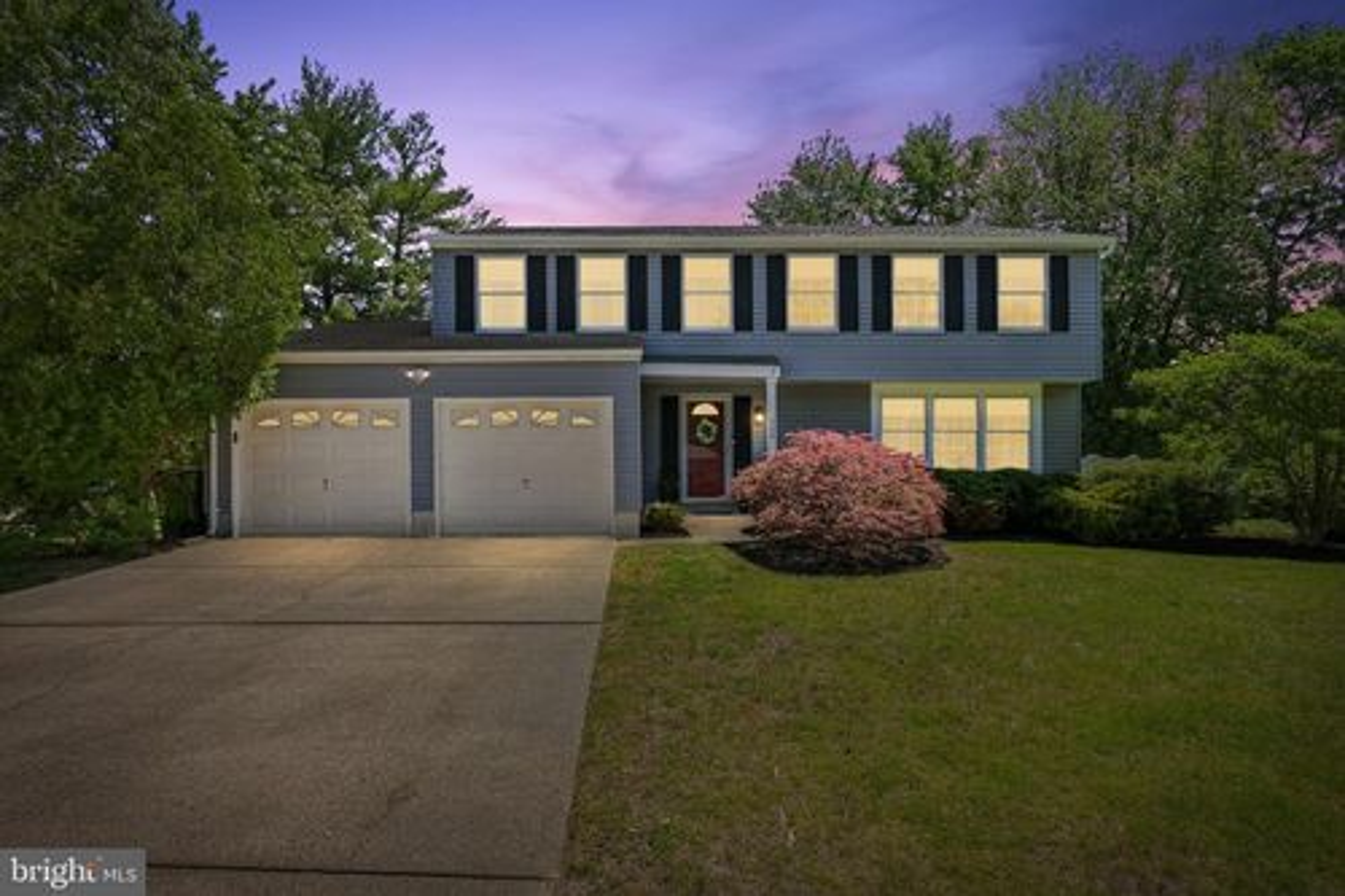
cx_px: 672
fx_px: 672
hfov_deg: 90.0
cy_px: 448
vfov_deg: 67.3
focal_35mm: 18
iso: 400
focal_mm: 18
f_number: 11
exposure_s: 1/400
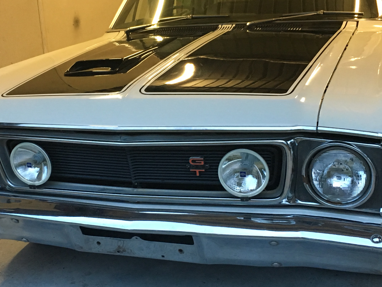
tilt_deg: -13.1
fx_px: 607
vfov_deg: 26.6
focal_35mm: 55
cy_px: 147
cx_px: 183
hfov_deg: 34.9
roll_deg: +1.7
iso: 200
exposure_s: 1/33
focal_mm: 4.15
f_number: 2.2
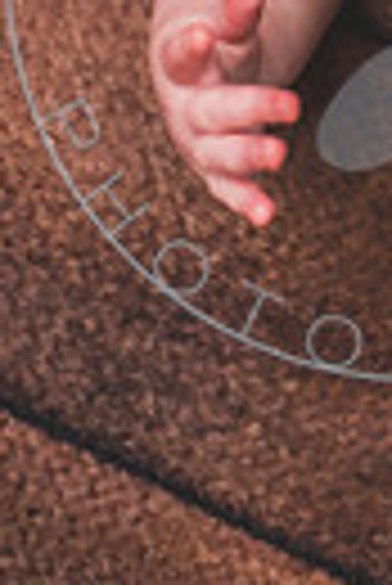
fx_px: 2818
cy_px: -378
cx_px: 626
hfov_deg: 7.8
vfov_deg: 11.2
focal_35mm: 173
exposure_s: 1/320
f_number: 2.8
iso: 250
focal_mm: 50
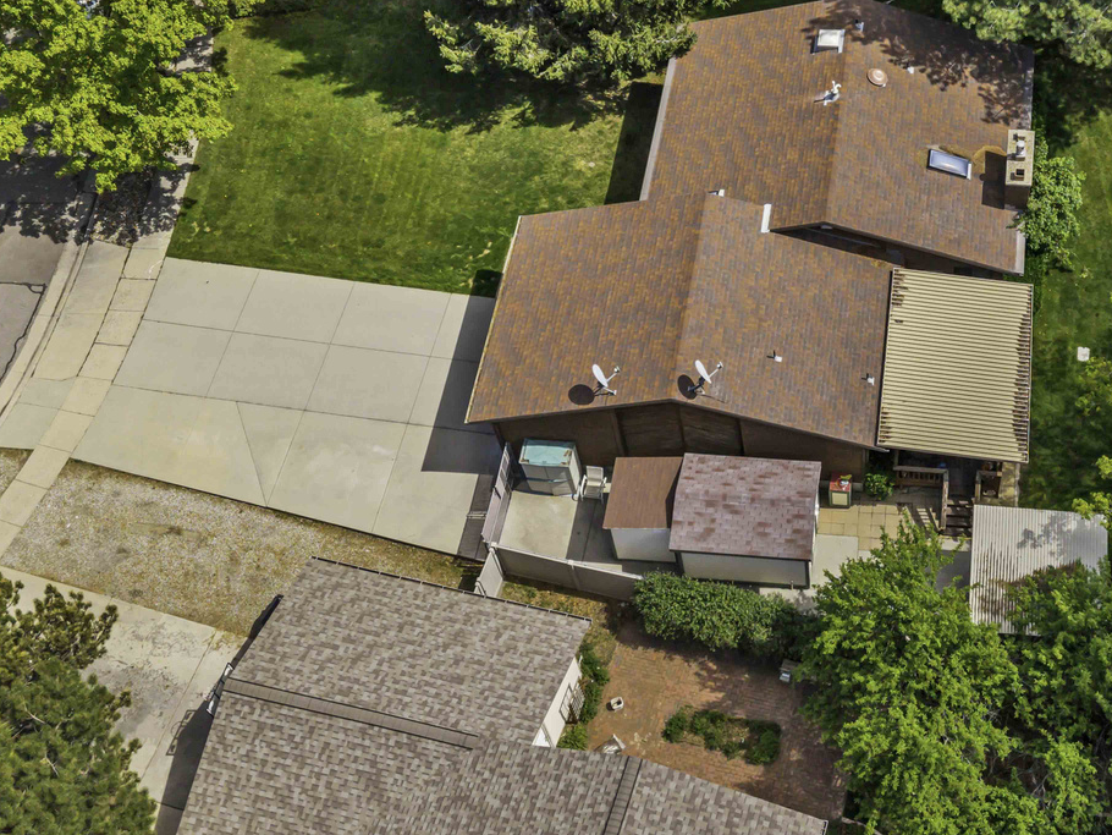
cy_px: 269
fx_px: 1735
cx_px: 881
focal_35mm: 54
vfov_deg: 26.9
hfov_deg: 34.5
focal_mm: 8.67
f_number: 1.8
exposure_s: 1/160
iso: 200
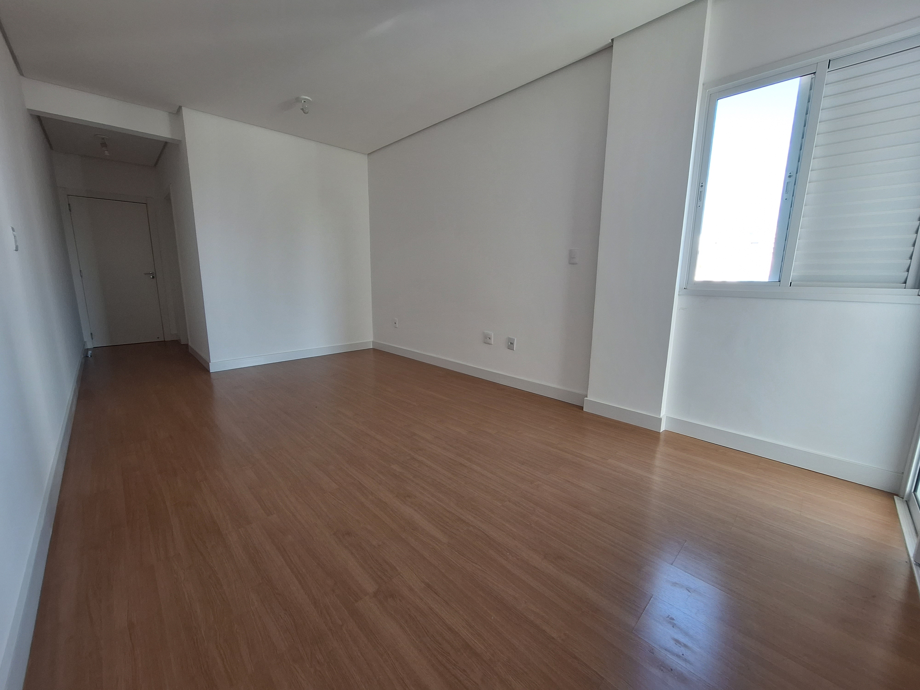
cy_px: 345
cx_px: 460
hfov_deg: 106.2
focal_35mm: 13
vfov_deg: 89.9
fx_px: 346
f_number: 2.2
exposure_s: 1/60
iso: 40
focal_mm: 1.74
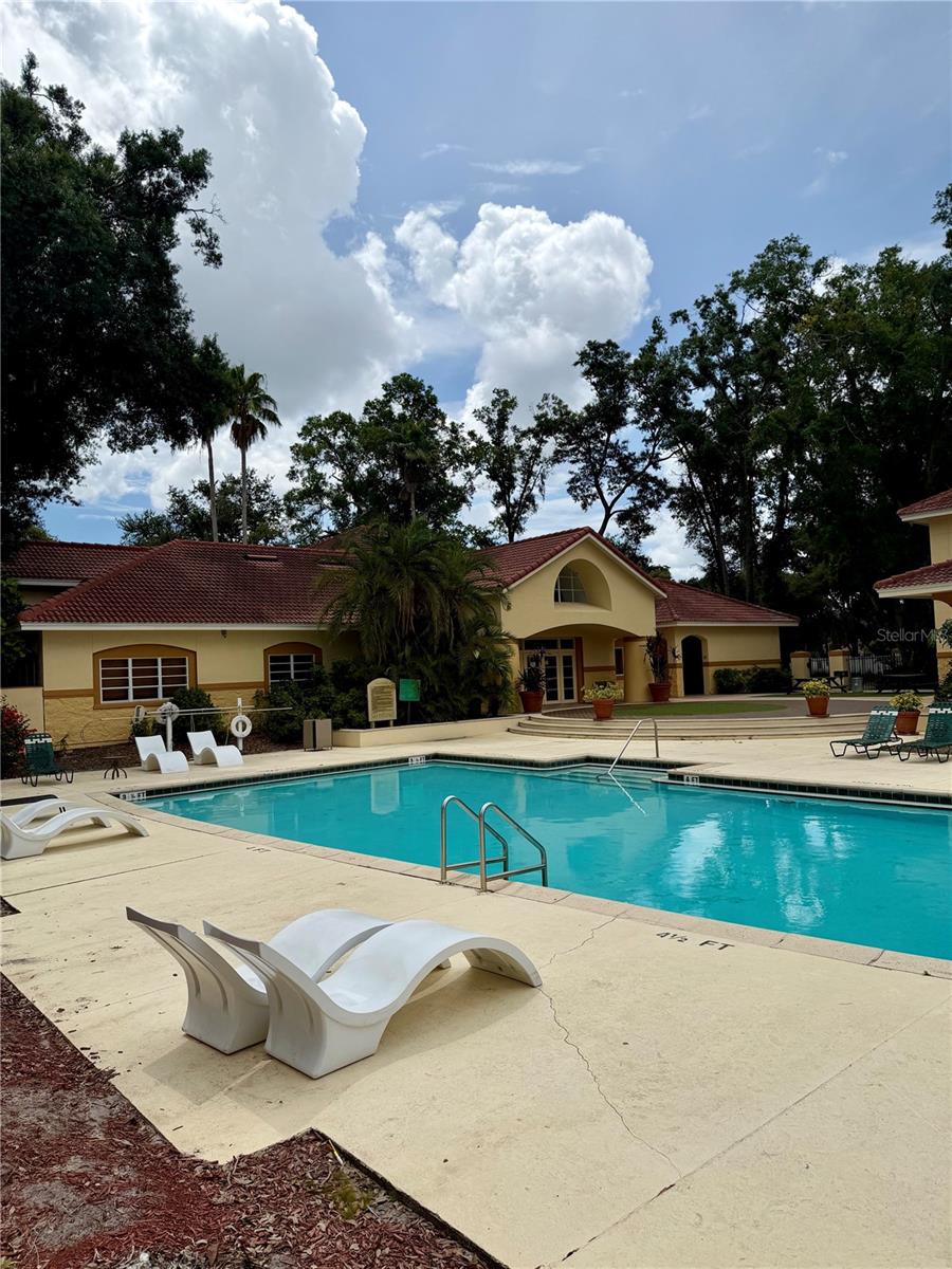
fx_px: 880
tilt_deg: +1.7
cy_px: 634
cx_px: 476
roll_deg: +2.0
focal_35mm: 24
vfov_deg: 71.6
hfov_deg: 56.8
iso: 80
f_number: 1.78
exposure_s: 1/11905
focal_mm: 6.76
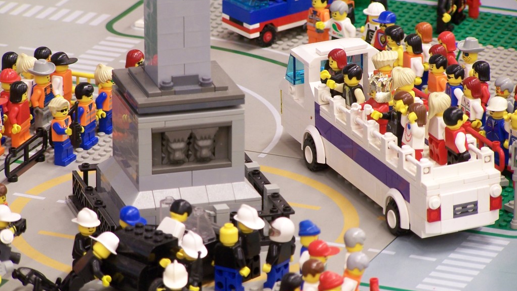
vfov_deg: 4.7
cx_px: 259
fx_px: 3564
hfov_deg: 8.3
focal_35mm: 260
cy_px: 155
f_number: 3.3
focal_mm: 39.5
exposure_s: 1/2
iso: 80
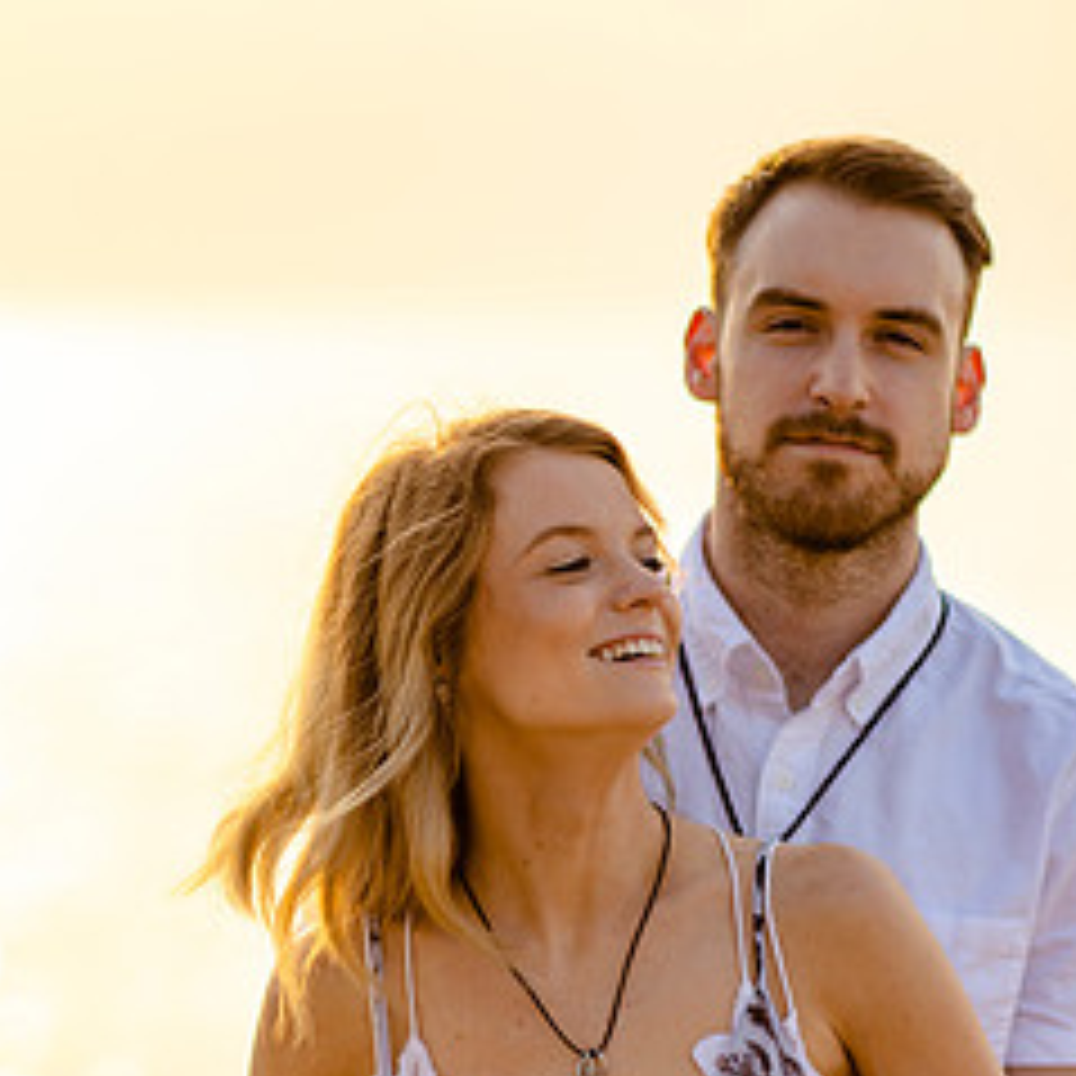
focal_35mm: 204
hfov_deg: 8.6
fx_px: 7174
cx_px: 450
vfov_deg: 8.6
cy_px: 720
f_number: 1.8
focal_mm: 85
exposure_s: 1/2000
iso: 125
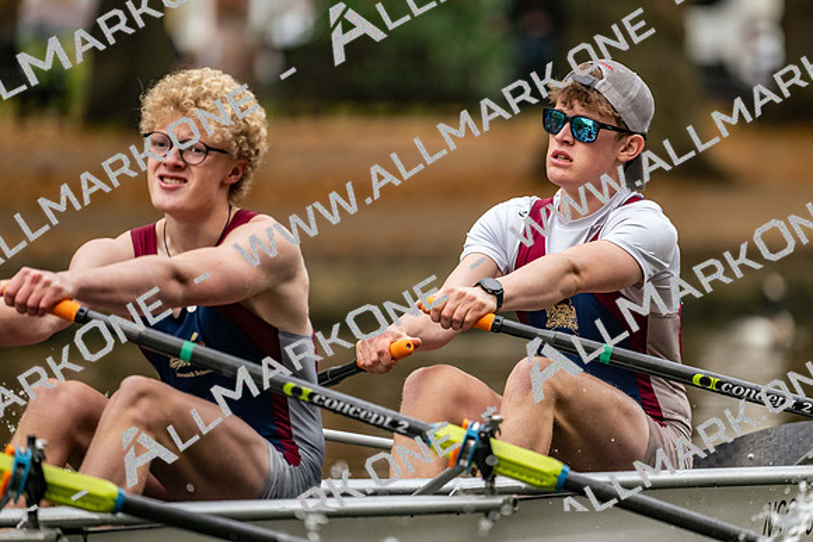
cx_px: 406
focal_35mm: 400
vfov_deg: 3.4
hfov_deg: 5.2
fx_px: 9035
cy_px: 271
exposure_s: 1/2500
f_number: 4.5
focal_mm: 400
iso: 2500
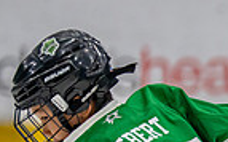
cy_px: 247
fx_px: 5474
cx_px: 429
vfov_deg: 1.5
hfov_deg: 2.4
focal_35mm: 882
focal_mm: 162
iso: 1000
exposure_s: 1/1600
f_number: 2.8
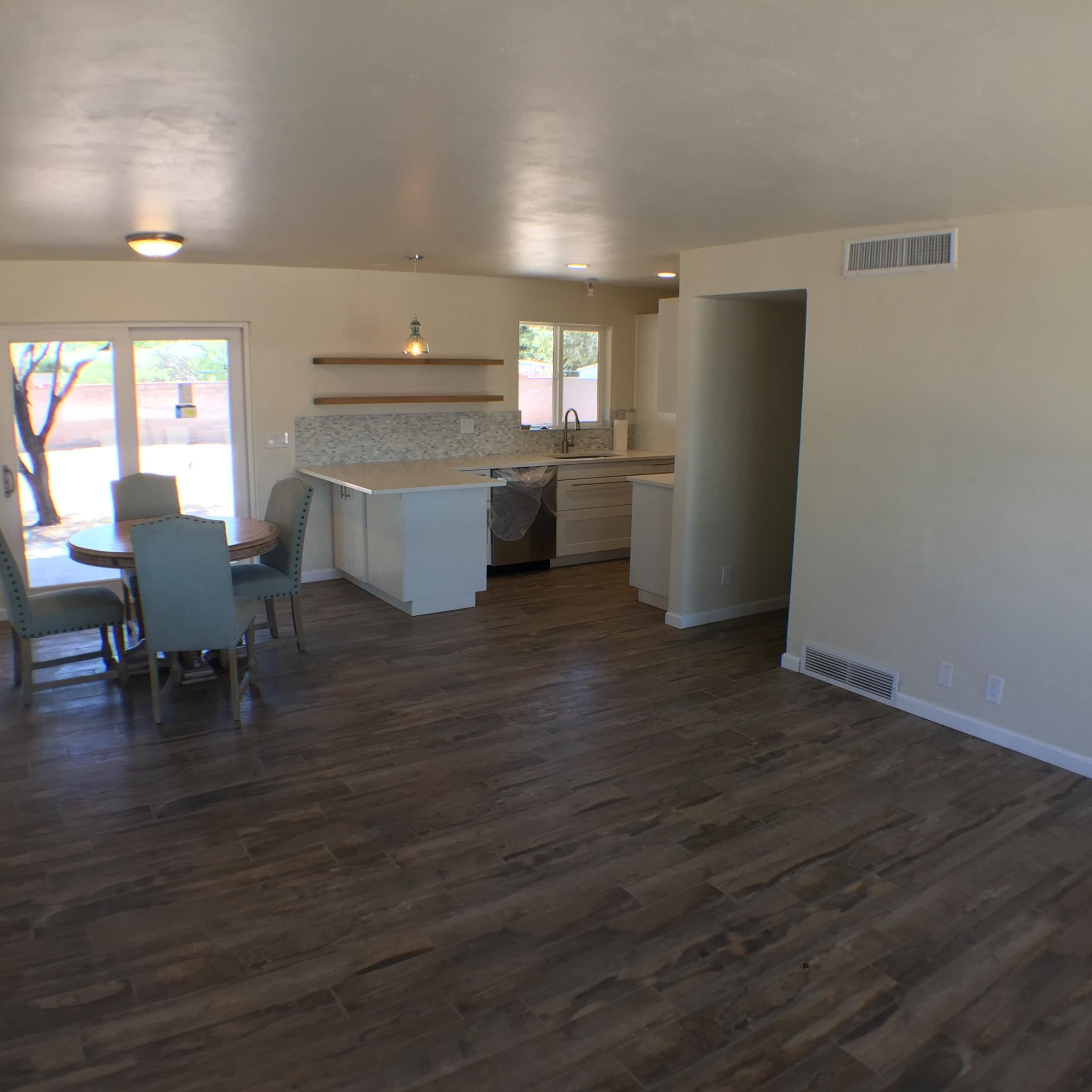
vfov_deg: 47.2
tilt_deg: -12.3
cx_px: 549
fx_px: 1249
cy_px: 554
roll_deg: -1.2
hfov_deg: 47.2
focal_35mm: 35
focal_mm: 4.15
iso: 40
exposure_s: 1/60
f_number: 2.2
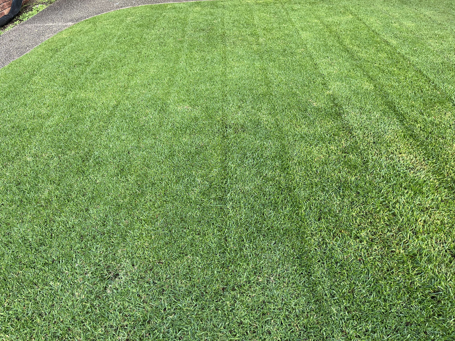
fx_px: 342
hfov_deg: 67.3
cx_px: 228
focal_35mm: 26
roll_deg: -0.7
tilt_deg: -36.2
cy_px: 170
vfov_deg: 53.1
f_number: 1.6
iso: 32
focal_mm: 5.1
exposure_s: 1/122
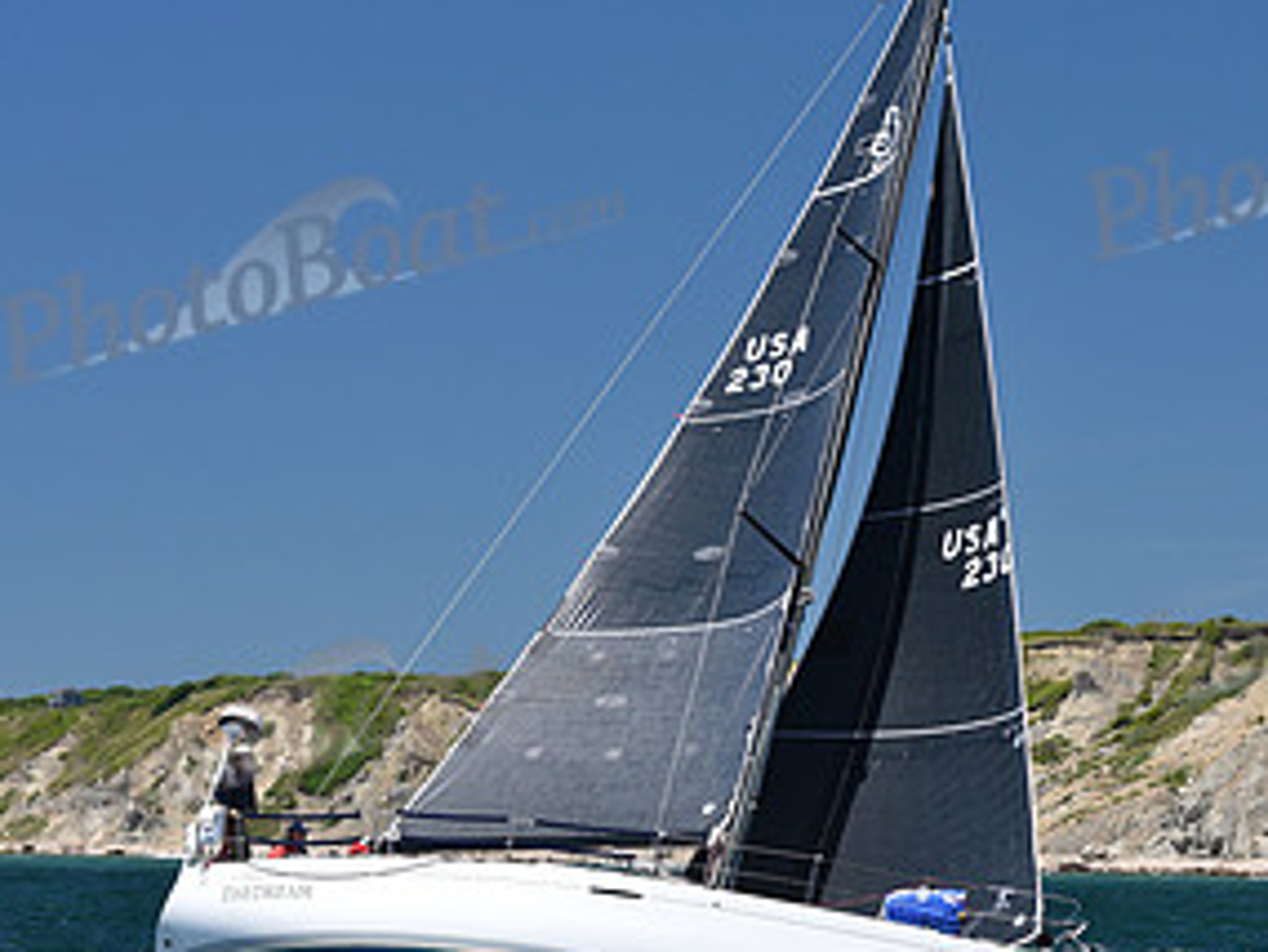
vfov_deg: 10.8
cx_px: 856
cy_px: 440
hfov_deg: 14.4
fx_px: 5020
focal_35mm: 137
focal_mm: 70
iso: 250
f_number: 5
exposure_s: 1/800
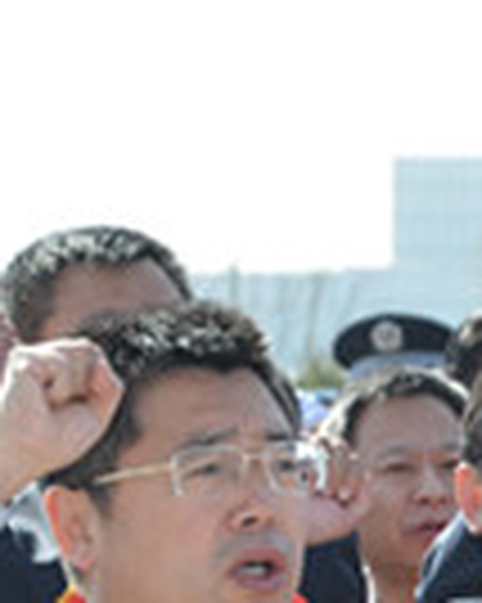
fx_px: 9372
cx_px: 678
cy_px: 740
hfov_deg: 2.9
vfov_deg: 3.7
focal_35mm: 525
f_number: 5.3
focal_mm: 80
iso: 125
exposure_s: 1/200
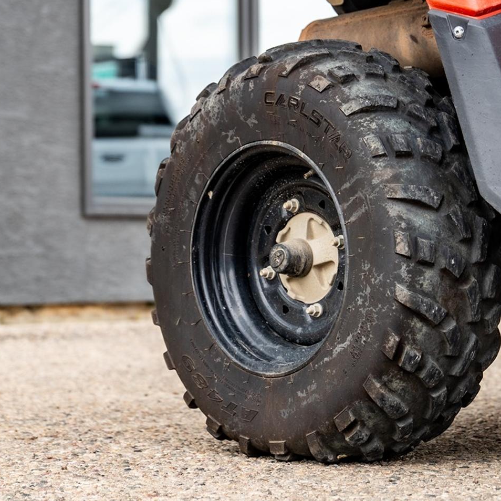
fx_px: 2227
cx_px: 287
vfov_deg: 12.8
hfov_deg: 12.8
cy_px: 151
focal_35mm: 136
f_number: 4
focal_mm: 70
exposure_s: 1/160
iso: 250
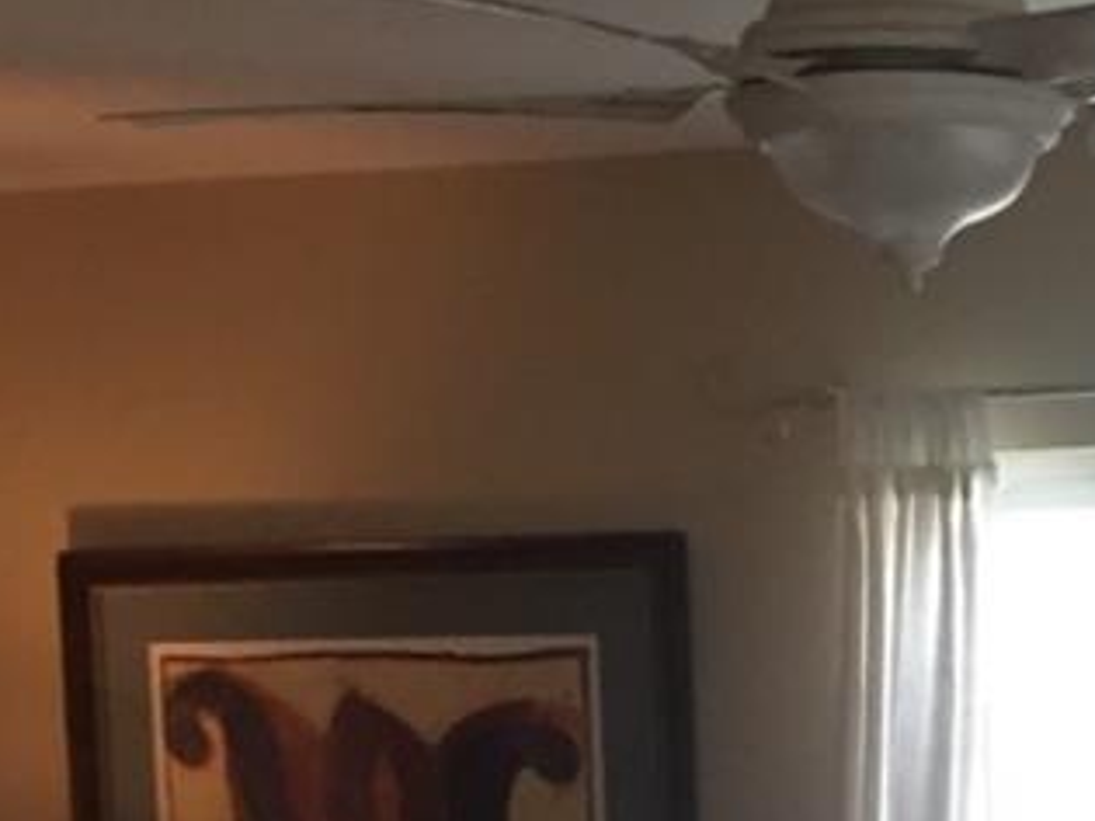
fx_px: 4364
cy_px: 1141
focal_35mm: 138
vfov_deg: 10.5
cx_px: 1738
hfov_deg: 13.3
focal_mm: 4.15
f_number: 2.2
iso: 125
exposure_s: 1/30
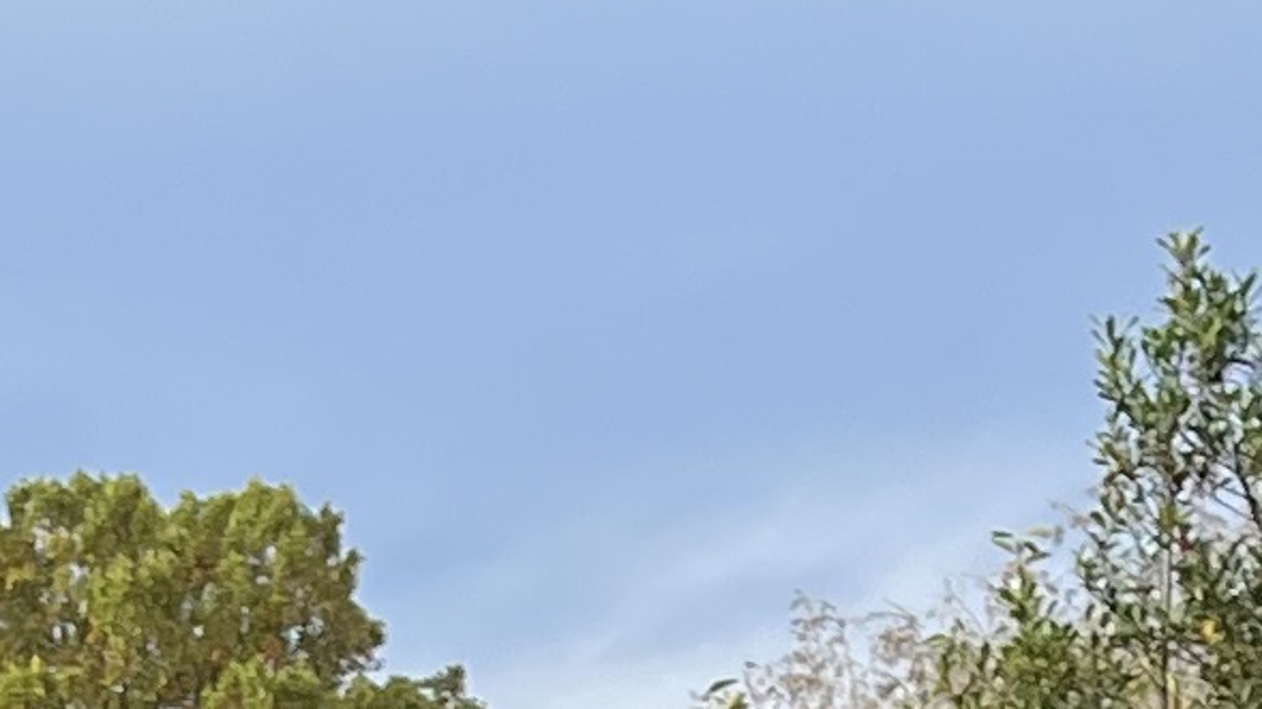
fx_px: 6490
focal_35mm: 194
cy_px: 2785
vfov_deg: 5.5
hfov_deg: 10.9
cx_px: -240
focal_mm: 5.1
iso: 50
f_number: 1.6
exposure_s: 1/885
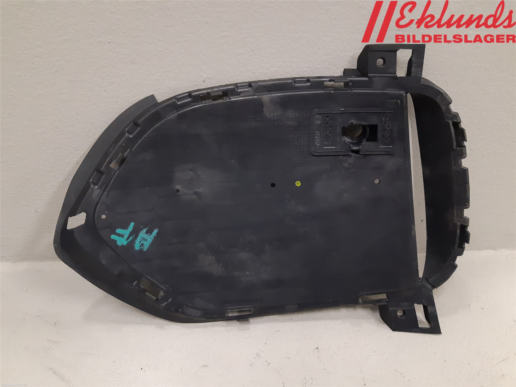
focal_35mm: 26
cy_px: 194
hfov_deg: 67.3
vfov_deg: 53.1
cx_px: 258
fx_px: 388
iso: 250
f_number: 1.7
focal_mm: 3.93
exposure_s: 1/50
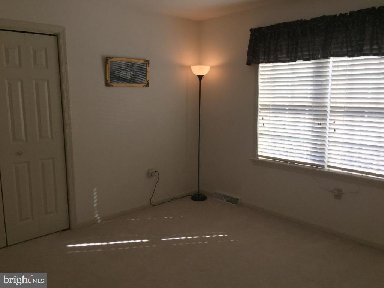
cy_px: 144
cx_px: 192
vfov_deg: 48.2
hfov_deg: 61.7
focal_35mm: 29
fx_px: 322
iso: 32
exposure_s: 1/449
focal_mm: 4.15
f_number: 2.2
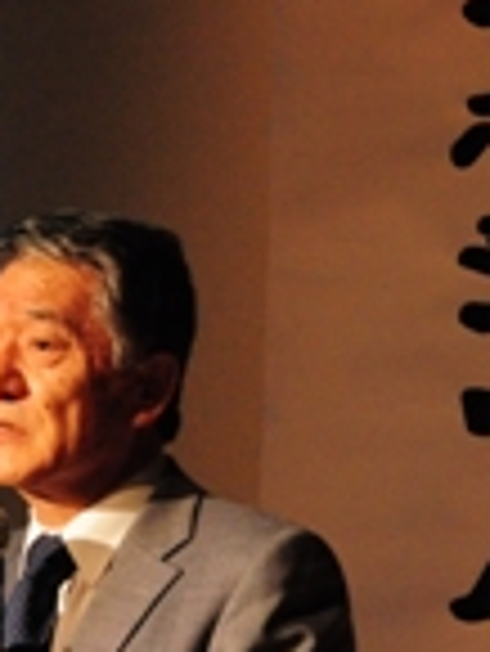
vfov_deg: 3.2
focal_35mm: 624
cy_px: 472
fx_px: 11760
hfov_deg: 2.4
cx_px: -328
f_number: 4.8
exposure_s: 1/60
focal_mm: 140
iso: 2500
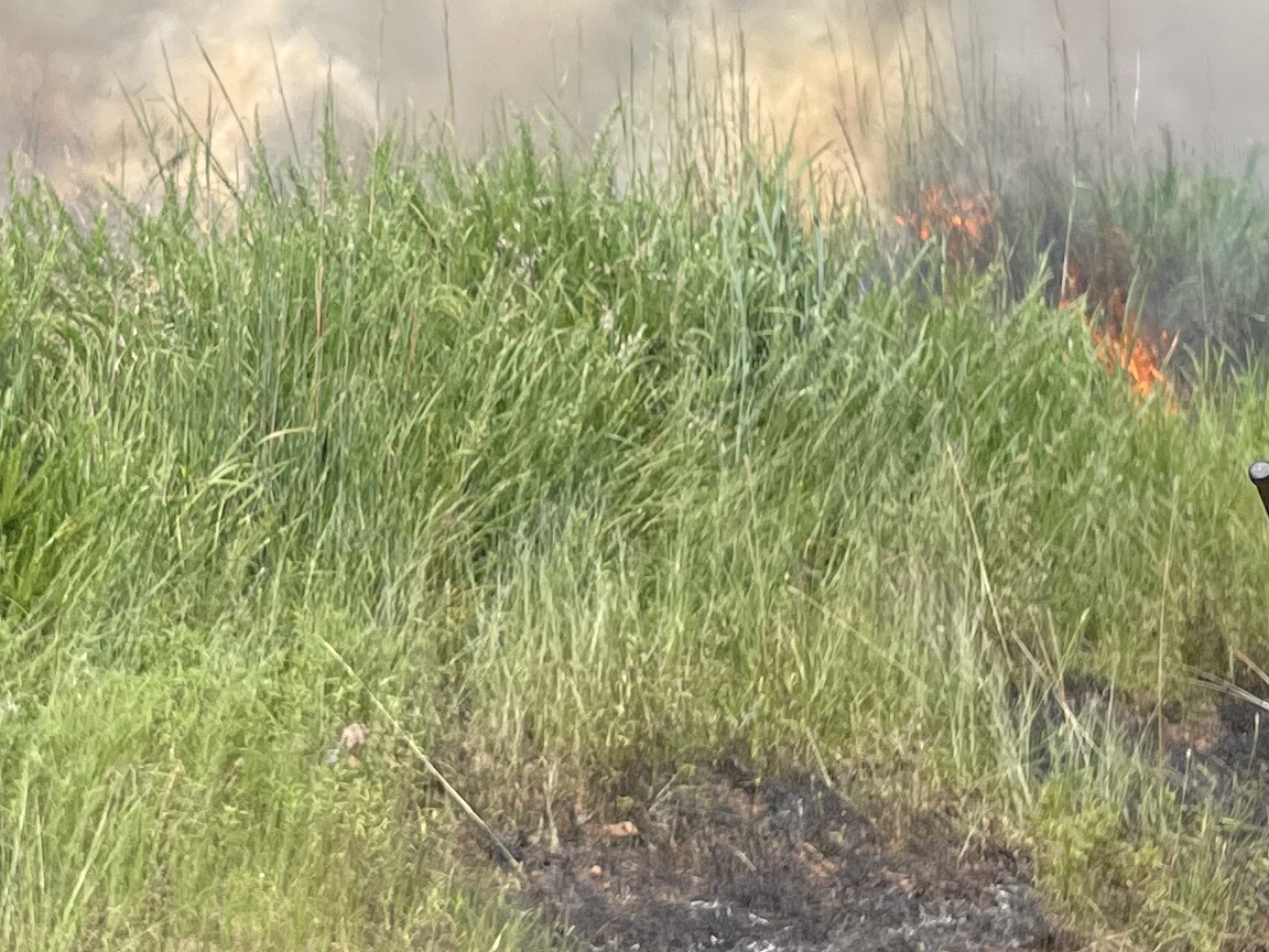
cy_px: 304
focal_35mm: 91
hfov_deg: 21.3
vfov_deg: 16.2
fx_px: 3336
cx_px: 281
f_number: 1.6
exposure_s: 1/4000
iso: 32
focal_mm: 4.2
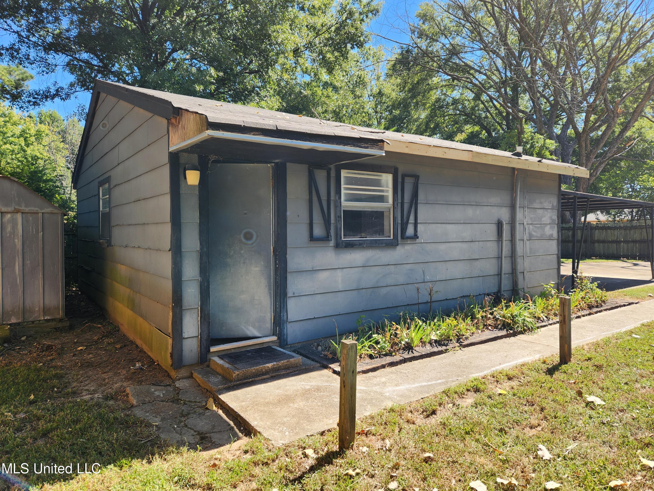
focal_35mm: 23
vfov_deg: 58.9
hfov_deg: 73.9
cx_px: 327
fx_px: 435
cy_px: 246
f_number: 1.8
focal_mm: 5.4
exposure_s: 1/483
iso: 20
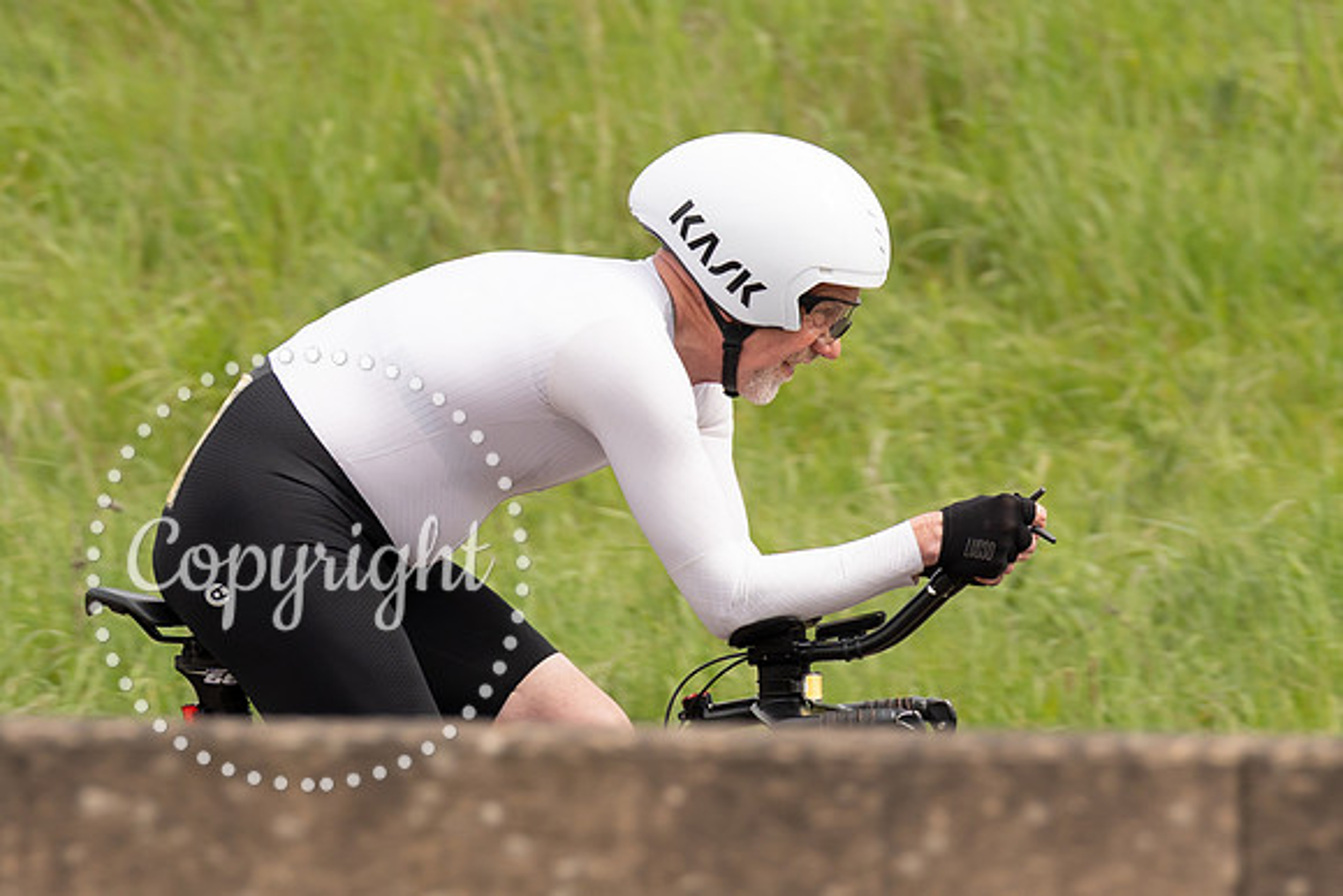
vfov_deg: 2.2
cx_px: 490
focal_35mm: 637
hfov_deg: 3.2
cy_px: 213
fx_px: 23772
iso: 160
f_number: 4
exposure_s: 1/800
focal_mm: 200
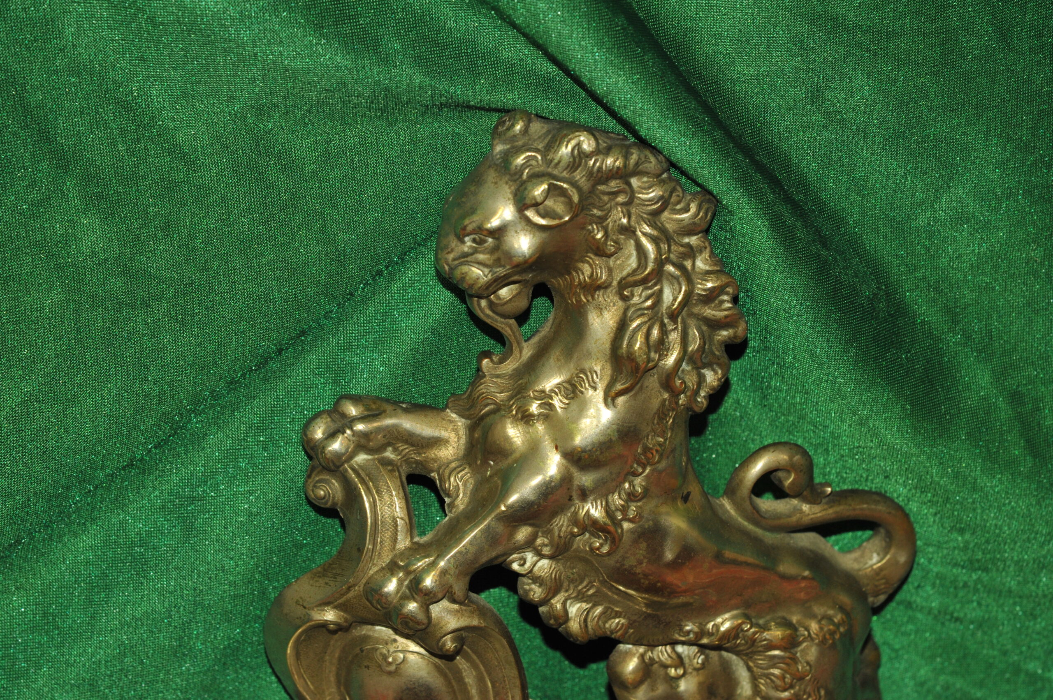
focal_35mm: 120
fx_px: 3507
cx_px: 526
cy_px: 350
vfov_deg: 11.4
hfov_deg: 17.1
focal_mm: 120
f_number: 10
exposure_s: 1/60
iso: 1250
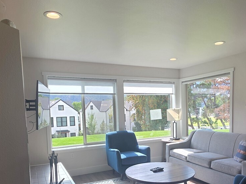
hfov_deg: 63.3
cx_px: 134
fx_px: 199
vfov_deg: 48.6
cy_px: 128
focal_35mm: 28
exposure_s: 1/120
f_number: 1.9
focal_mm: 2.2
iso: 20
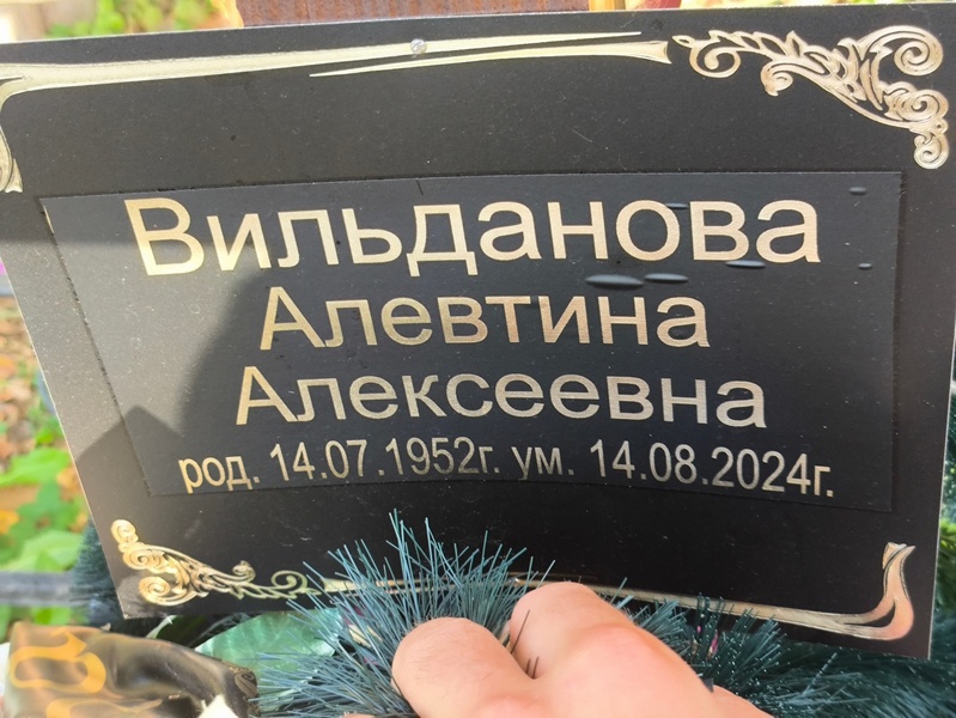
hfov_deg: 38.2
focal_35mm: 50
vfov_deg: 29.1
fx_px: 1381
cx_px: 478
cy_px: 359
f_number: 1.7
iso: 64
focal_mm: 4.71
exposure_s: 1/60
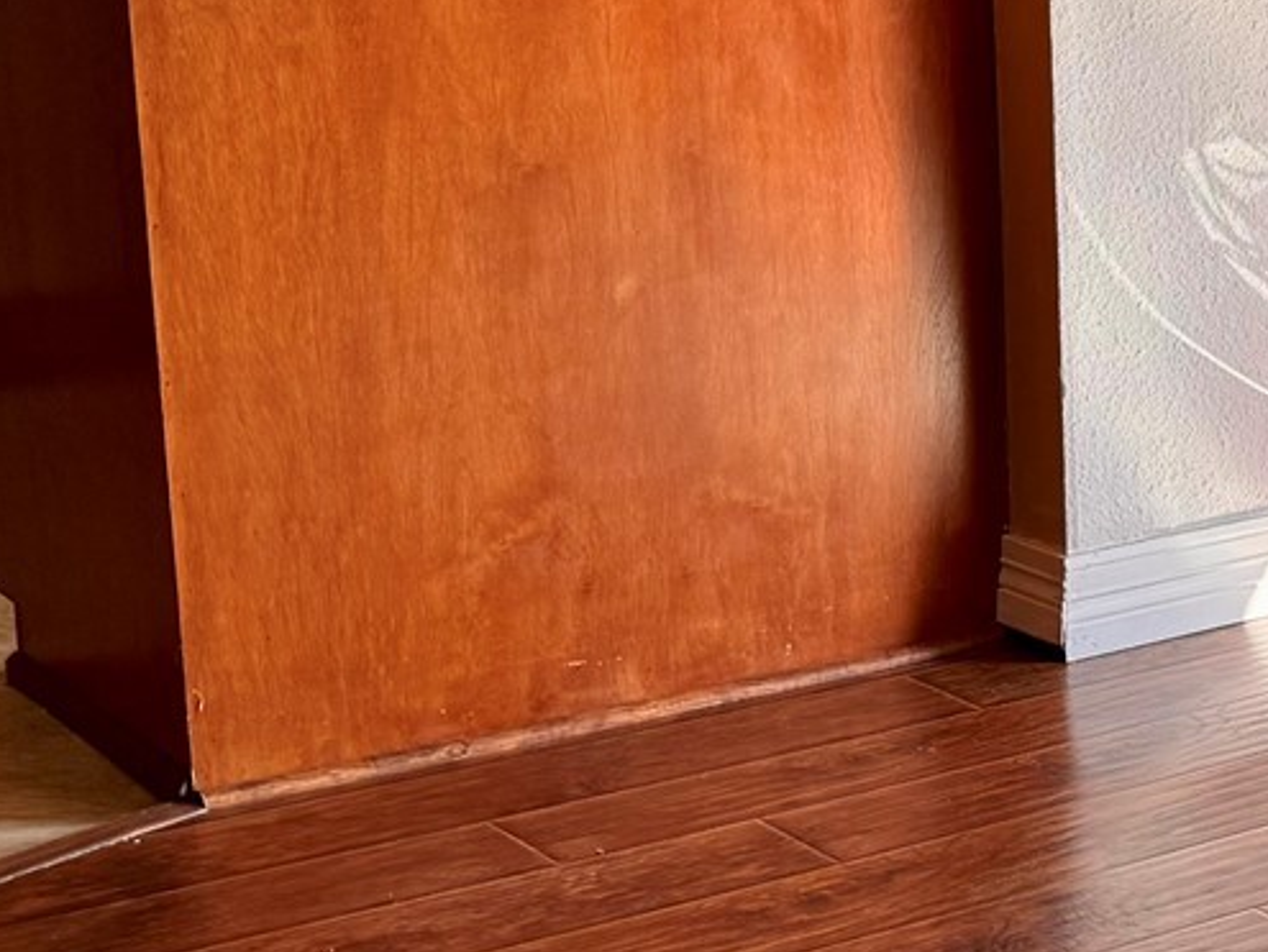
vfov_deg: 15.9
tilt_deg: -12.6
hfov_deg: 19.1
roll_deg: -1.3
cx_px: 1750
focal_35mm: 93
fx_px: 3409
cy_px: 312
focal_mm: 6.76
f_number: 1.78
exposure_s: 1/235
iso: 64
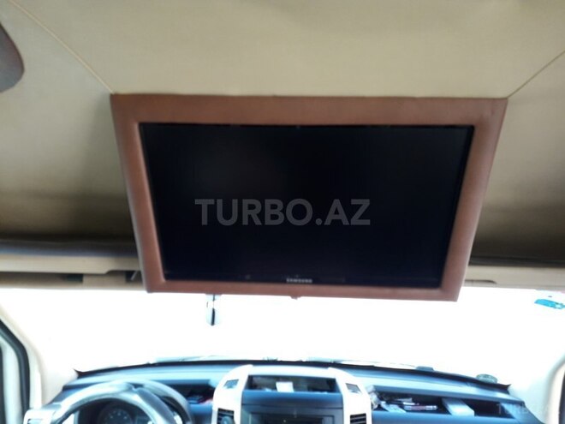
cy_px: 212
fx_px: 441
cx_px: 282
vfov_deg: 51.4
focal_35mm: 27
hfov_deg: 65.3
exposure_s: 1/100
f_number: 1.9
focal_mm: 3.6
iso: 64
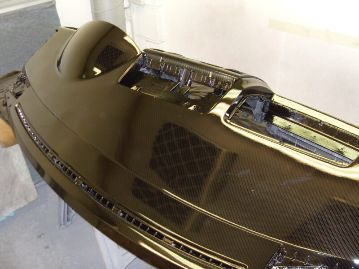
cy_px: 134
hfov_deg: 52.6
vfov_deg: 40.7
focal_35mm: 35
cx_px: 180
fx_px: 363
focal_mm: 6.3
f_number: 2.8
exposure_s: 1/45
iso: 160
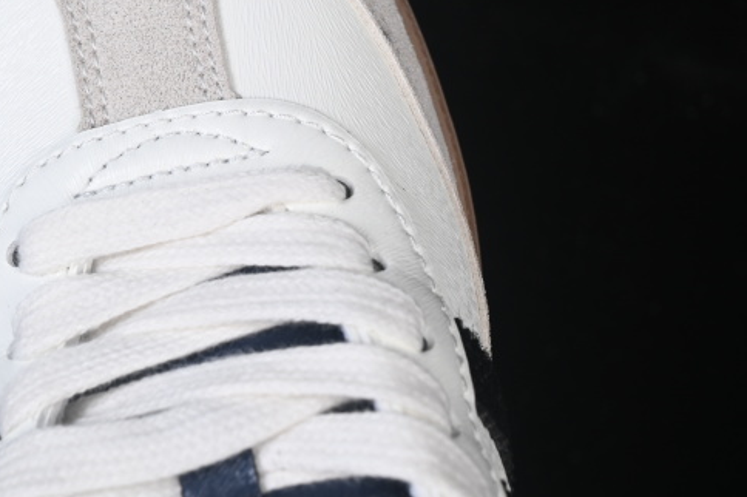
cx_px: 181
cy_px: 143
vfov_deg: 11.0
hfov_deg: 16.4
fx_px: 2571
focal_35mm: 124
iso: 160
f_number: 7.1
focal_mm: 50
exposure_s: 1/100
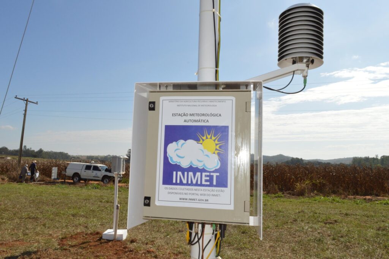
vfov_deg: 47.9
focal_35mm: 27
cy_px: 130
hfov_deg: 67.4
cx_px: 194
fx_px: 292
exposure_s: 1/200
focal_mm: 18
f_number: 22
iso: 400
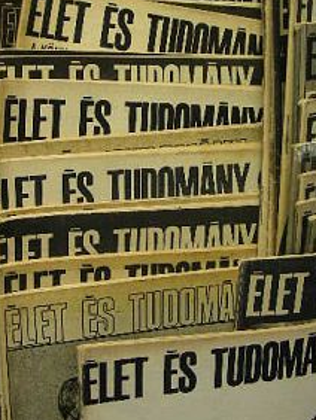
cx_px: 152
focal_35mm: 61
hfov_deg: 24.1
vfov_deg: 31.6
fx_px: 741
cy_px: 171
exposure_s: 1/30
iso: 99
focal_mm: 6.3
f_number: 3.5
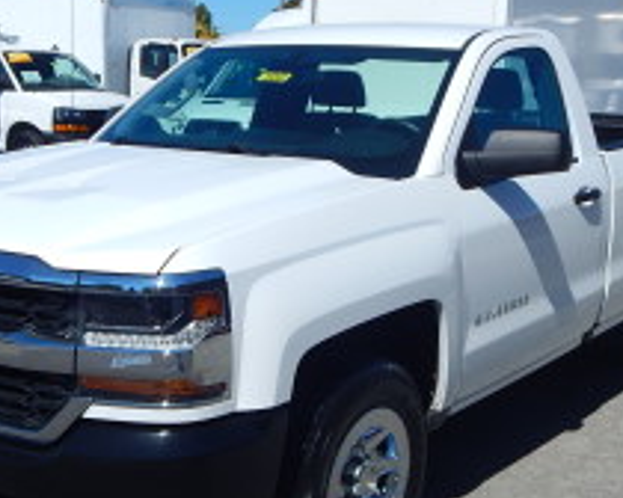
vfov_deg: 27.1
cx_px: 282
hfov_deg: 33.6
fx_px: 1033
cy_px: 295
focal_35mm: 56
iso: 125
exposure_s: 1/1000
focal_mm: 5.6
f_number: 6.5
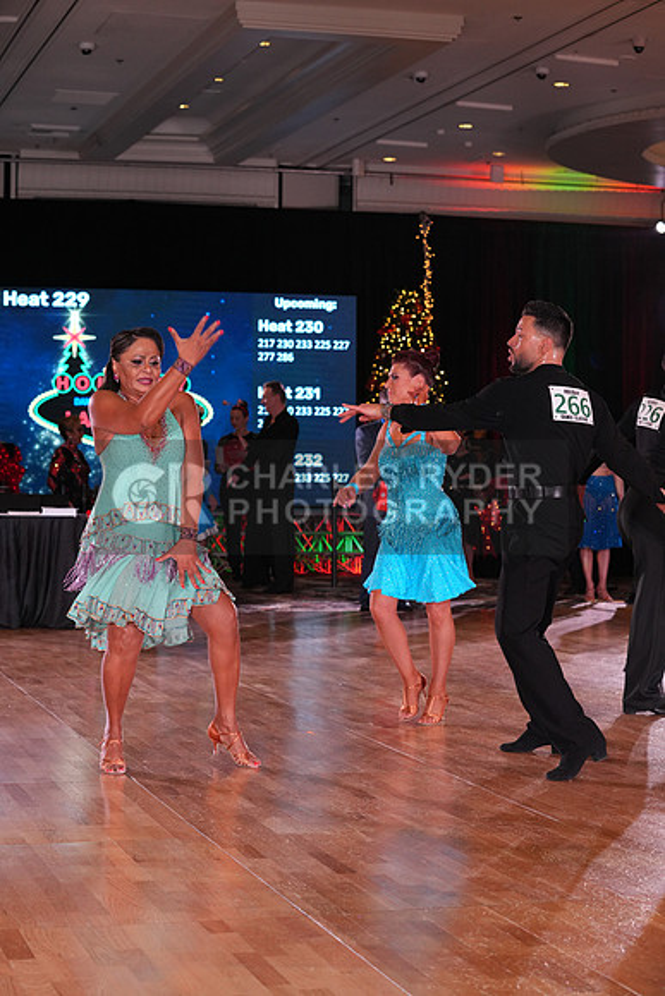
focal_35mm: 70
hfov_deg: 19.5
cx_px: 332
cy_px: 498
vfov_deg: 28.8
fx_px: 1938
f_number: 5
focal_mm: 70
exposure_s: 1/200
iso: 2000
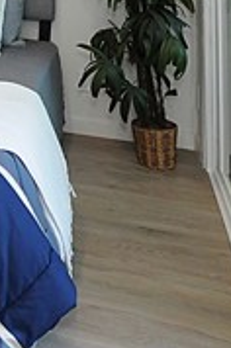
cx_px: -135
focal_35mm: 54
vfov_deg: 31.5
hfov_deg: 20.5
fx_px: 522
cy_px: -60
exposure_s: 1/40
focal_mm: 10
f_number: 8
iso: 800
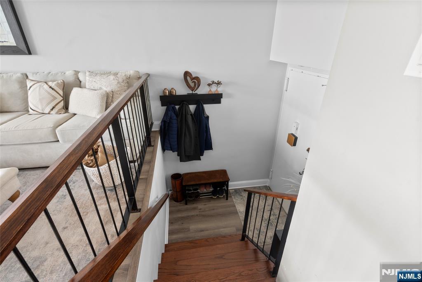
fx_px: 188
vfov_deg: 73.8
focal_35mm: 16
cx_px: 211
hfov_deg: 96.7
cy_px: 141
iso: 250
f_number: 9
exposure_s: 1/1.25
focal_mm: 16
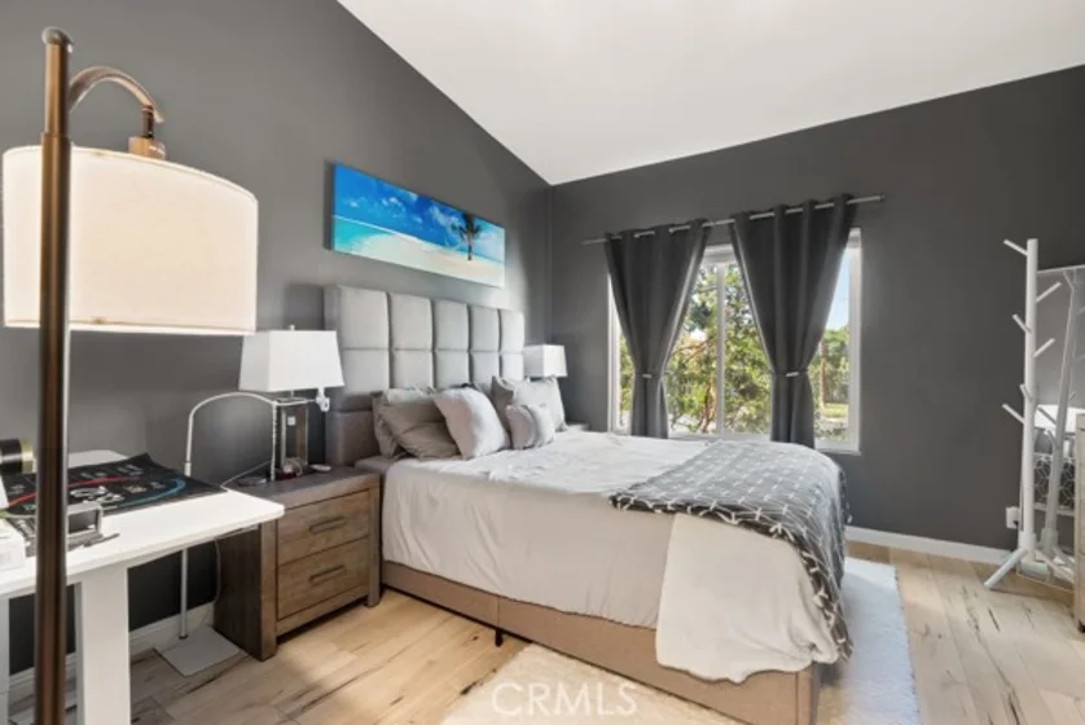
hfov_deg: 96.7
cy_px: 362
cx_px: 542
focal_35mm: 16
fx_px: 483
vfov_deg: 73.8
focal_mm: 16
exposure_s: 1/1.25
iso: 320
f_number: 9
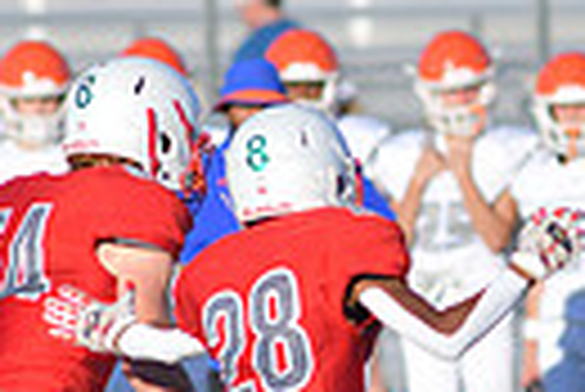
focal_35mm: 1342
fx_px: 21832
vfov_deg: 1.0
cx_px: 459
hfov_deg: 1.5
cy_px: 430
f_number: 5
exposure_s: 1/3200
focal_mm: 300
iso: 360
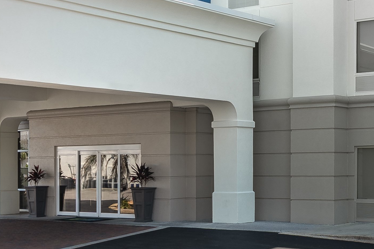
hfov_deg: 26.0
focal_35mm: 78
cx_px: 218
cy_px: 168
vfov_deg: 17.4
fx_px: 810
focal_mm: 18
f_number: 9
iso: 50
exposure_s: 1/160
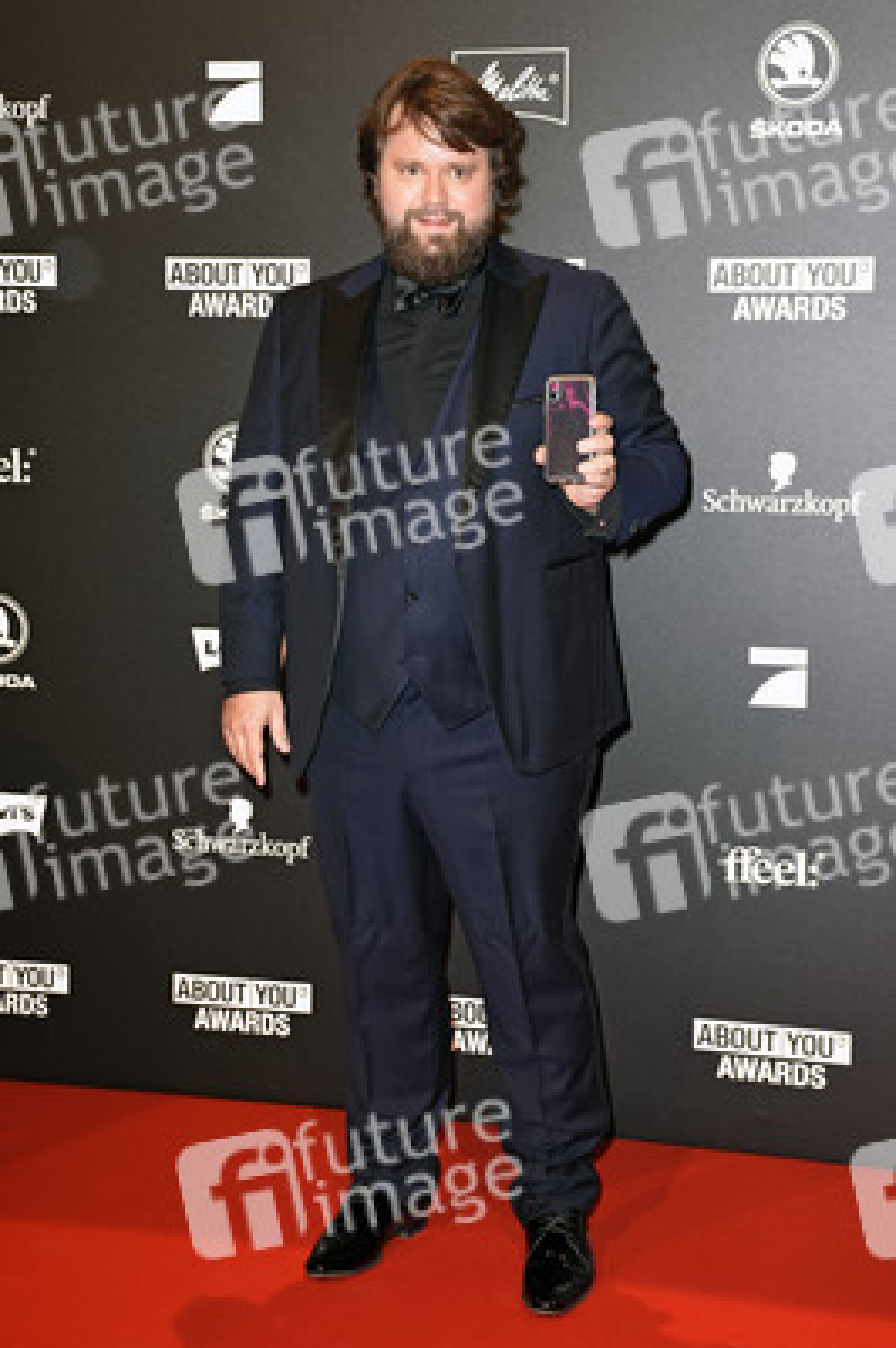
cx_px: 448
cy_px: 674
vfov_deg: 31.9
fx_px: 2356
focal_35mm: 63
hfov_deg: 21.5
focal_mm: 42
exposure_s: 1/100
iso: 640
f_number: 6.3
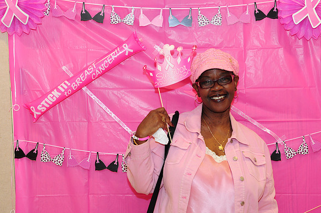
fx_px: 588
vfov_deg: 20.6
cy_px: 106
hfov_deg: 30.6
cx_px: 160
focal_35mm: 66
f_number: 5.6
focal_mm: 44
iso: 640
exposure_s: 1/60
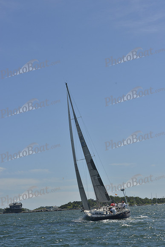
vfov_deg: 28.8
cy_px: 124
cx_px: 82
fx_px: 481
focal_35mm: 70
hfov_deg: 19.5
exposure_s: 1/1250
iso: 280
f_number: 11
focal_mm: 70
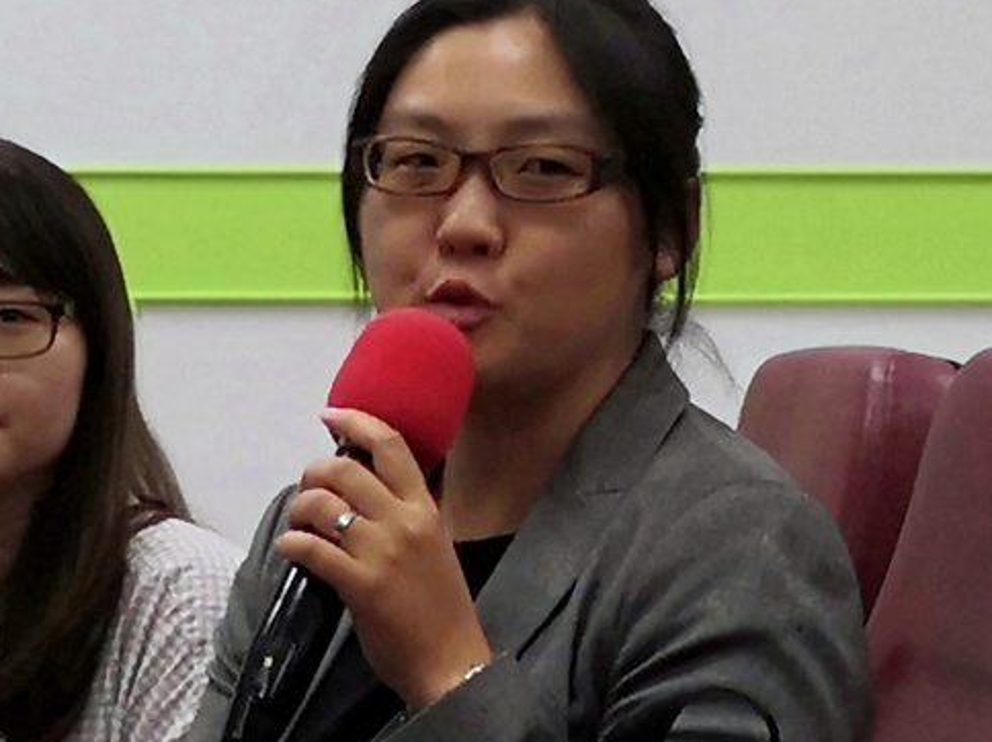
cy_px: 415
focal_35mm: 134
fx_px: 3836
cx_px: 275
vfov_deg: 11.0
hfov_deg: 14.7
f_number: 1.8
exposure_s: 1/50
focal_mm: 3.95
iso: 80
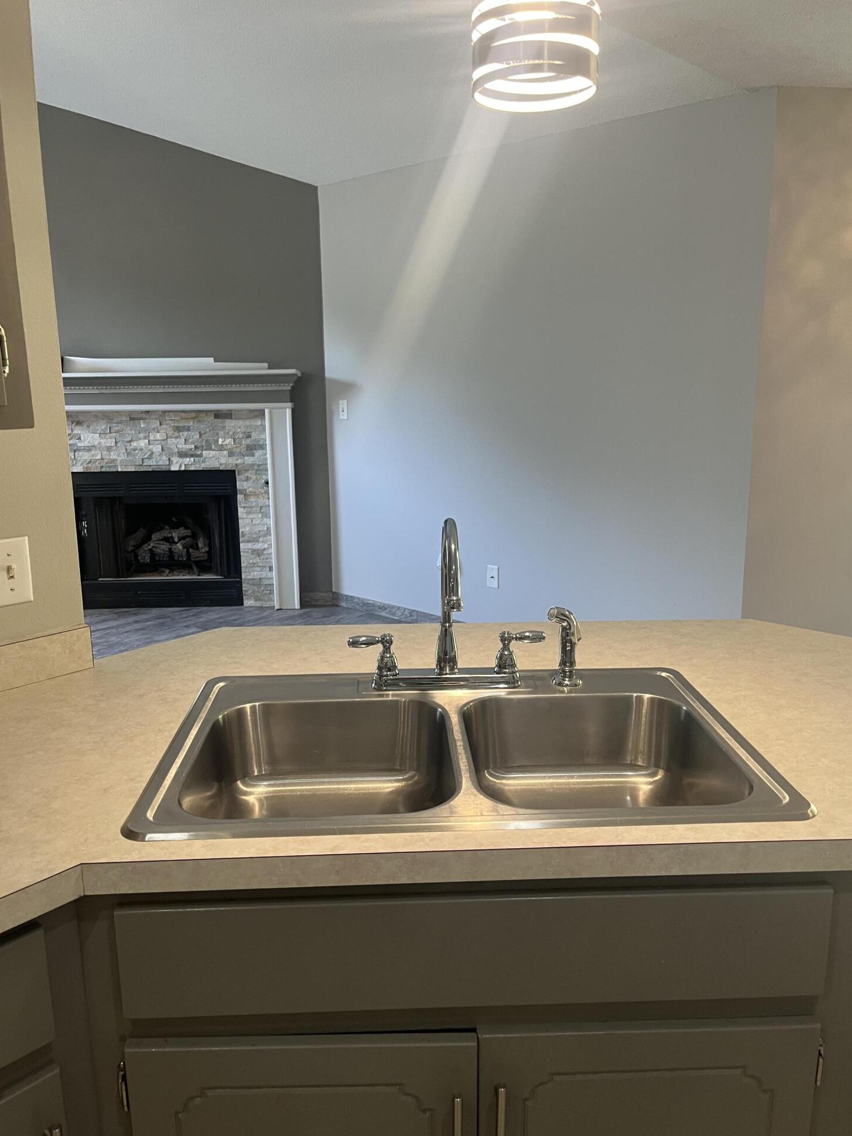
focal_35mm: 27
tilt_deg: -13.6
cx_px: 431
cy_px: 557
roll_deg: +0.5
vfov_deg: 65.3
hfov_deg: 51.3
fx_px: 886
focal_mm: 5.1
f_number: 1.6
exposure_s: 1/60
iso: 100
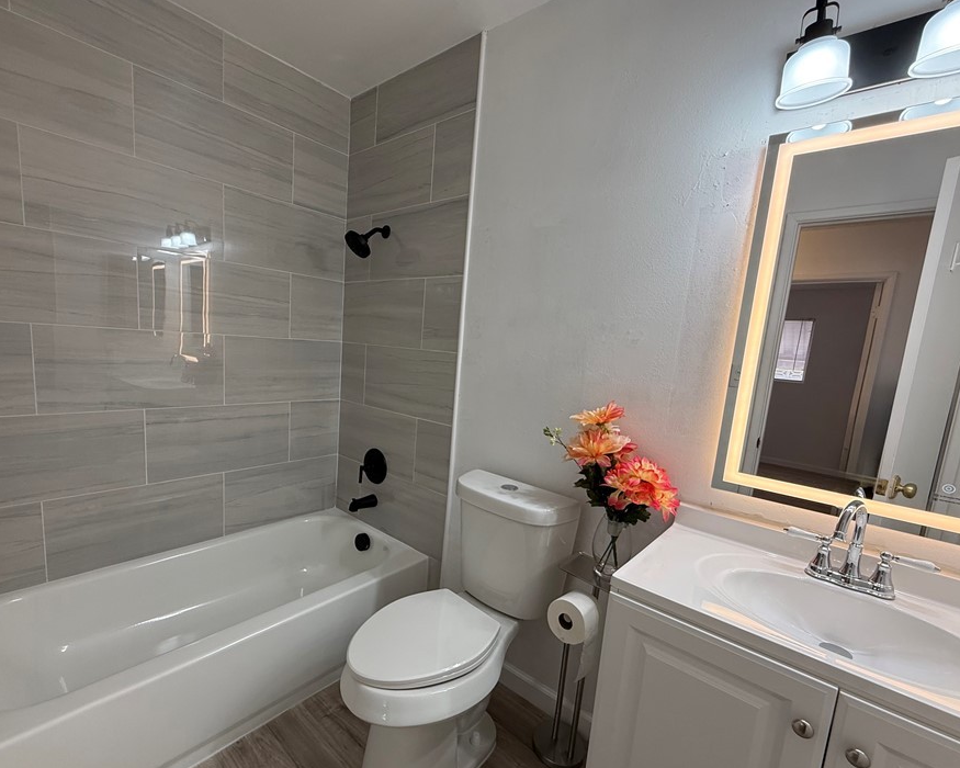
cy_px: 410
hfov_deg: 93.0
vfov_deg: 80.3
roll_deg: -3.8
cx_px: 453
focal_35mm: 16
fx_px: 455
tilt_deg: -7.7
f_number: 2.2
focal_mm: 2.22
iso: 100
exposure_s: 1/120
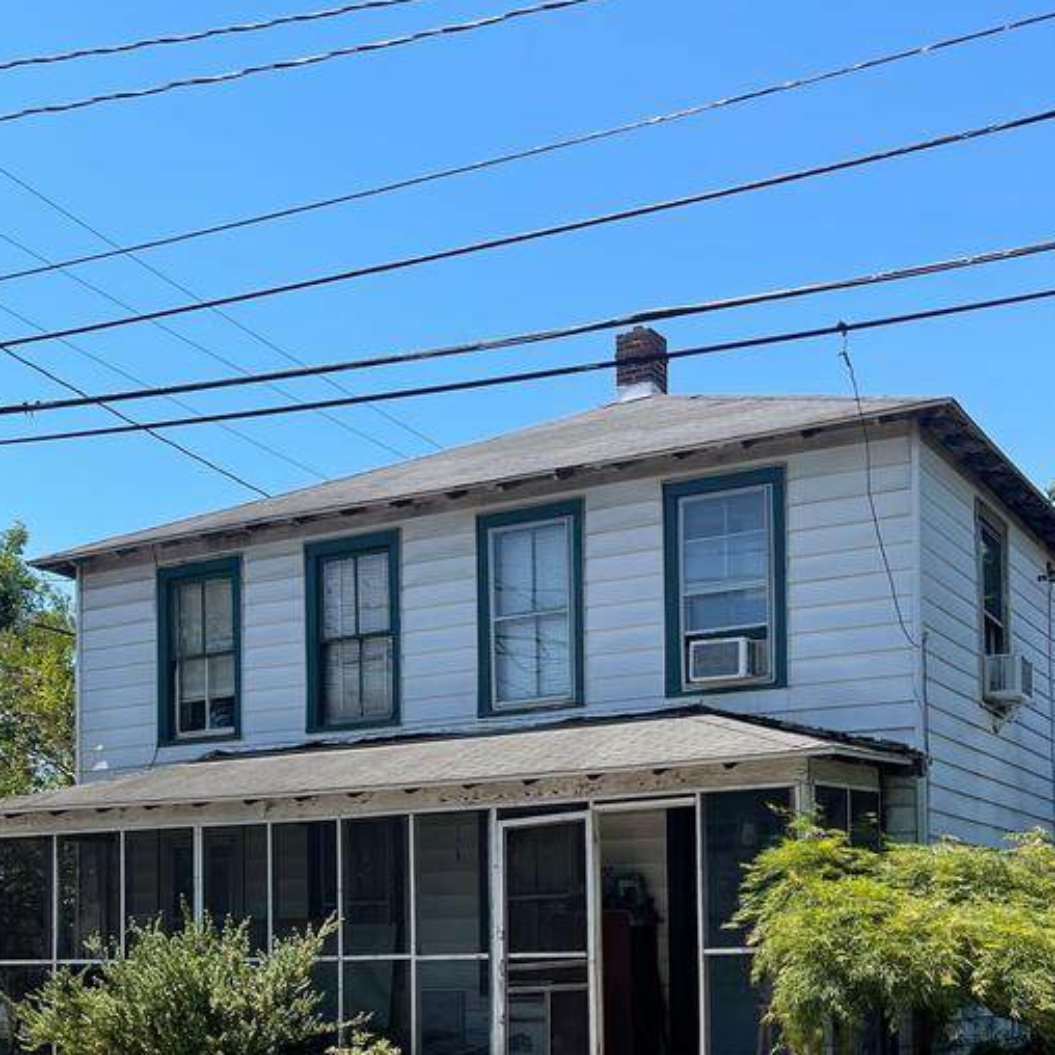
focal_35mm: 47
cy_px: 885
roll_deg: +1.0
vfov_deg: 34.6
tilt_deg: +3.0
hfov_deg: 36.1
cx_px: 532
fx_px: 1621
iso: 32
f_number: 1.6
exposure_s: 1/2488
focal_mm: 5.1
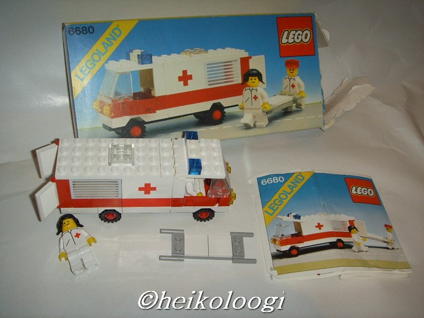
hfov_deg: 47.9
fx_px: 478
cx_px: 212
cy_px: 159
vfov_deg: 36.8
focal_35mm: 39
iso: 100
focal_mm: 6.6
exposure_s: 1/45
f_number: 3.5
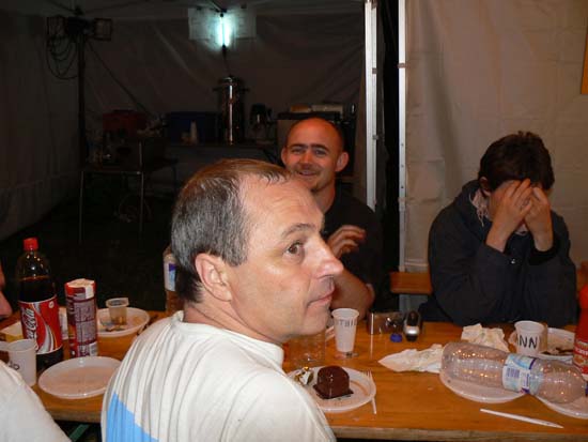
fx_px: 612
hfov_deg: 51.3
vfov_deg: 39.7
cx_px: 294
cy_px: 221
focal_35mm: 36
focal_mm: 6
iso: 100
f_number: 2.8
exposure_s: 1/30
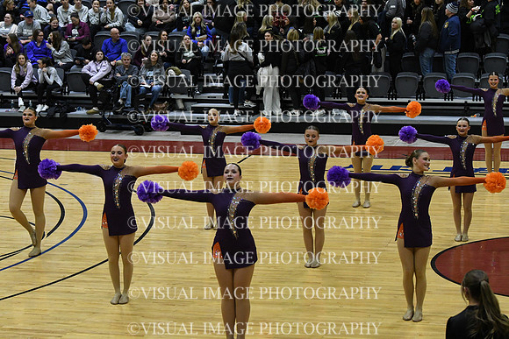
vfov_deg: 13.0
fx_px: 1485
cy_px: 170
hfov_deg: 19.5
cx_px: 254
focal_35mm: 105
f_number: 4
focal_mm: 70
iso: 4000
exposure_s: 1/500
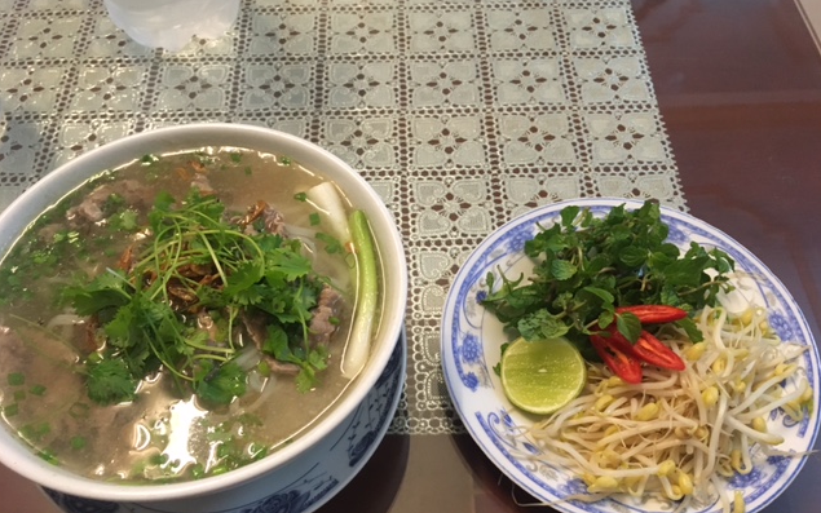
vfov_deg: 40.6
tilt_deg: -57.8
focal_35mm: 31
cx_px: 410
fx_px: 694
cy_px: 284
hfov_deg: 61.2
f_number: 2.2
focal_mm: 4.15
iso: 200
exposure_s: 1/20
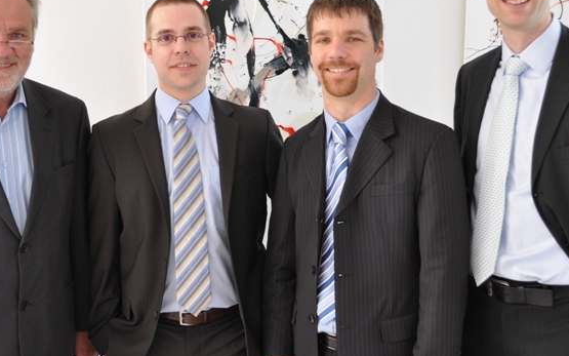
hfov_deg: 45.3
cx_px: 273
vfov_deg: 29.1
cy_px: 126
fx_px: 682
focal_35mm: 44
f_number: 4.5
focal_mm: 20
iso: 400
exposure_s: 1/20
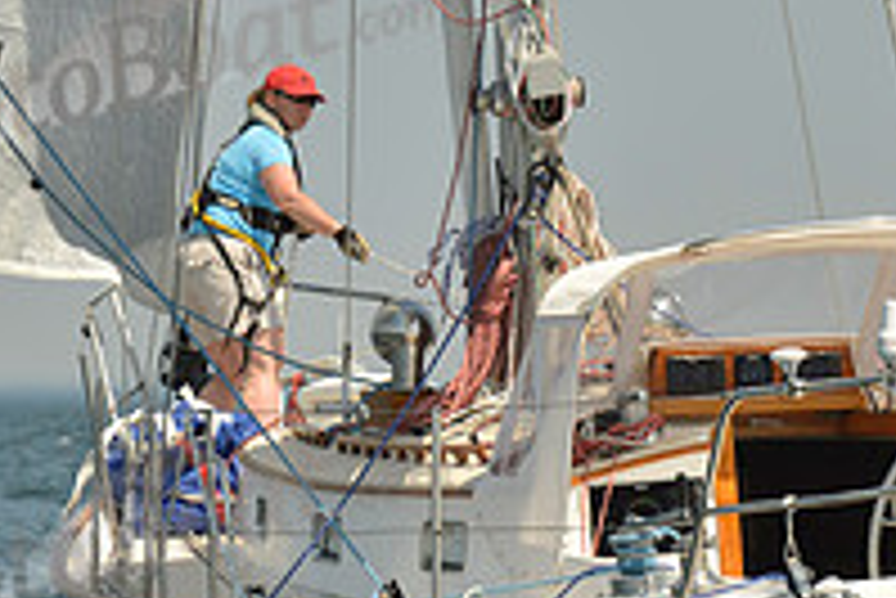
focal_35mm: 438
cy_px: 241
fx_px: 10909
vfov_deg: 3.1
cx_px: 689
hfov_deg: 4.7
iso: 200
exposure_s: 1/1250
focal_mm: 150
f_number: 7.1
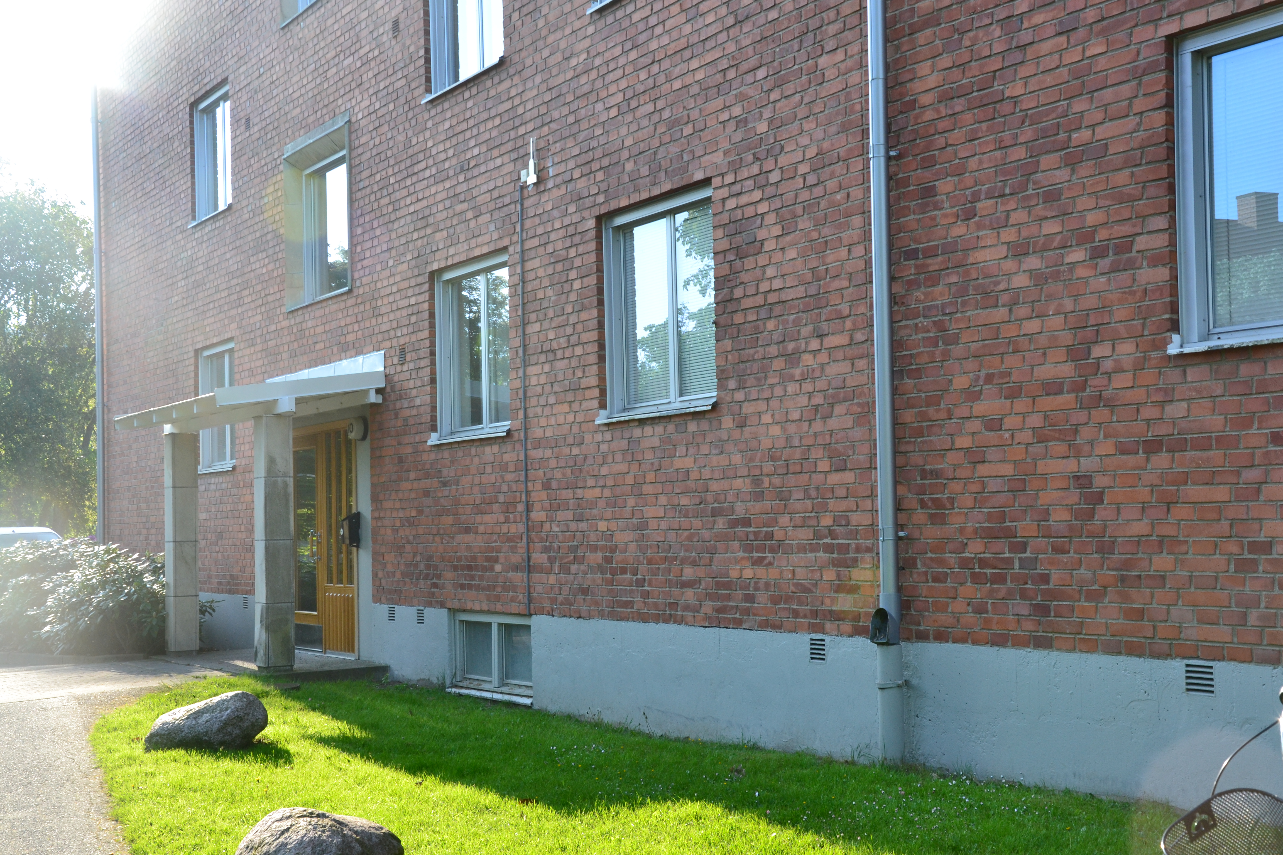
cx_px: 642
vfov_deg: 29.9
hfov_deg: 43.6
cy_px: 428
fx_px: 1604
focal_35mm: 45
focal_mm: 30
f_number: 9
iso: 400
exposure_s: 1/160
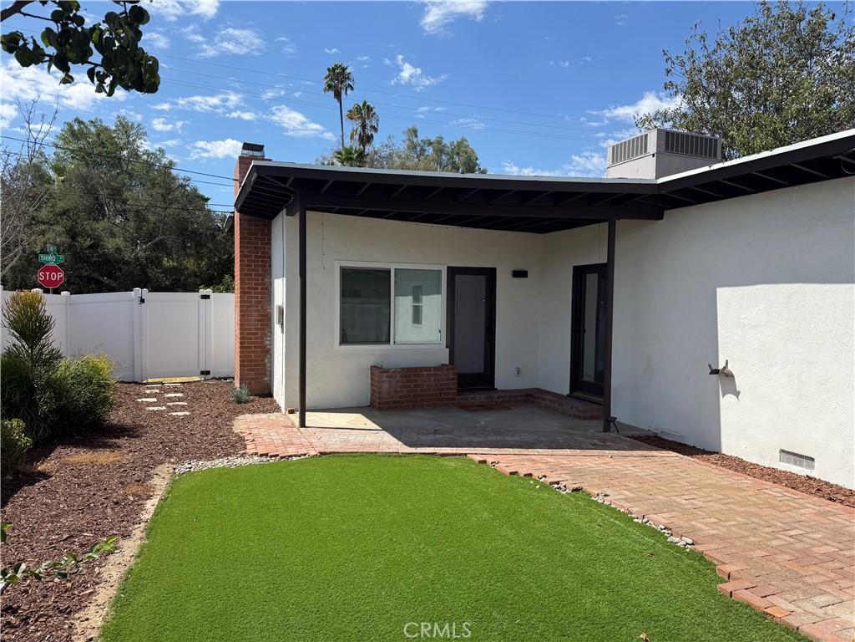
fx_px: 593
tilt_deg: -2.3
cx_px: 428
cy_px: 321
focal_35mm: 24
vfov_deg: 56.8
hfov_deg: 71.6
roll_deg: -2.2
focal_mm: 6.76
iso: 80
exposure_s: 1/3953
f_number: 1.78
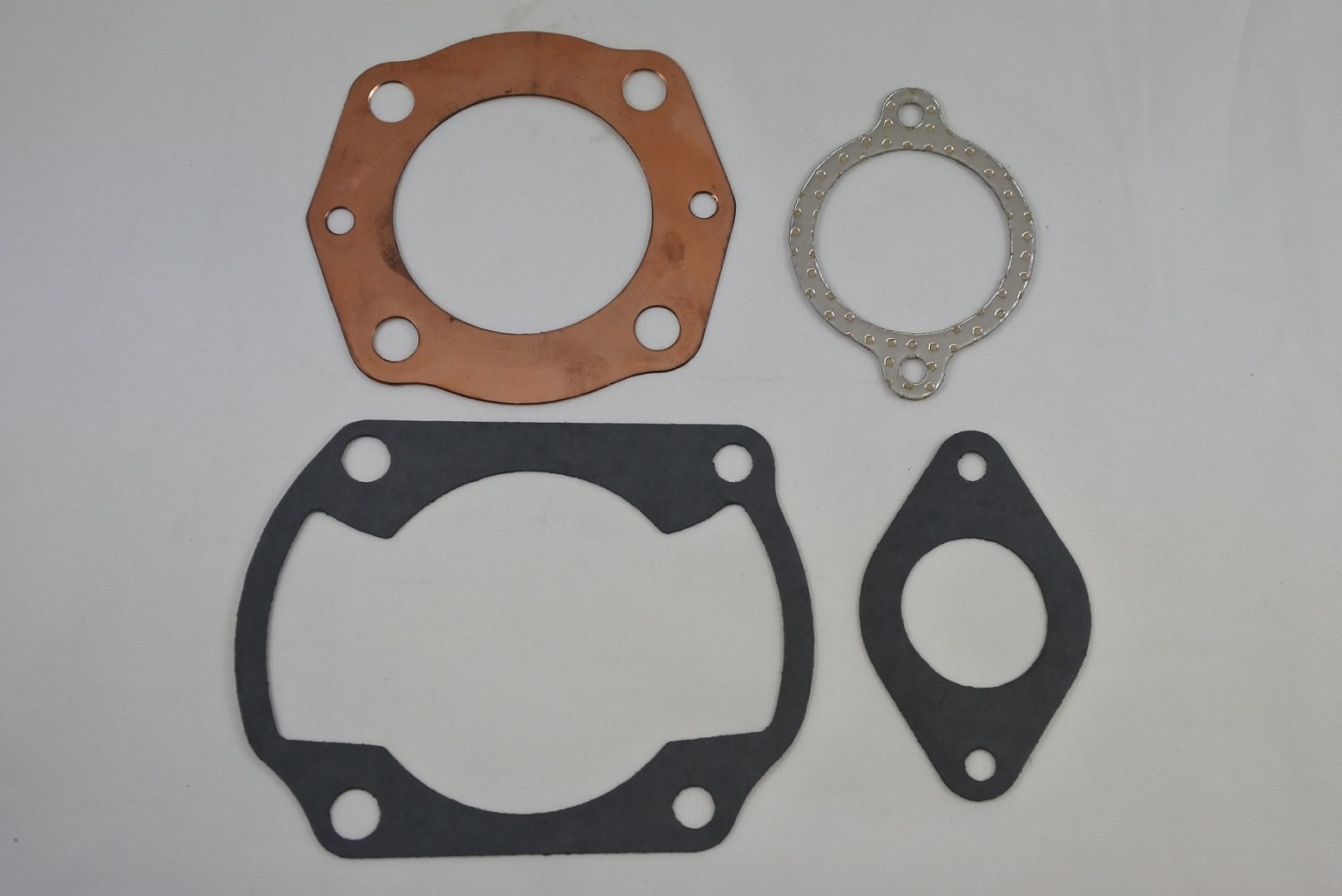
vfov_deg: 31.2
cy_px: 448
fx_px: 1603
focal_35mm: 43
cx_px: 671
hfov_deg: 45.4
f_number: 4.5
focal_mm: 16.1
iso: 400
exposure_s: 1/250
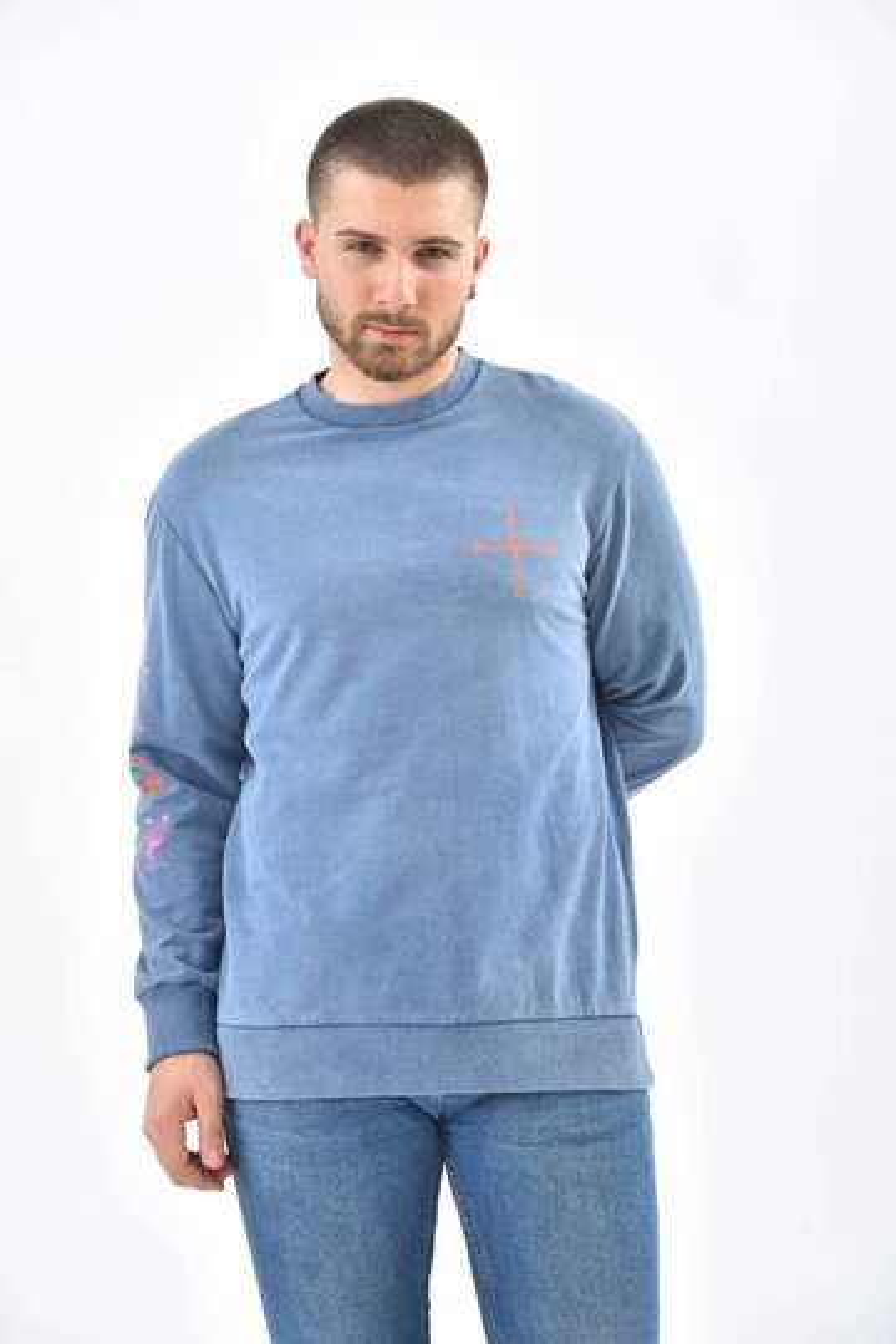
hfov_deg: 11.8
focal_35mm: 116
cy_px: 672
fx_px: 4330
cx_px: 448
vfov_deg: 17.6
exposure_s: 1/160
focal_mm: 116
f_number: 7.1
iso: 100
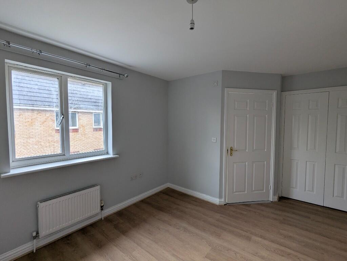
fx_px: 161
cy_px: 130
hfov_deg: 94.4
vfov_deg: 78.2
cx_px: 174
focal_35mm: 16
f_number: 2.2
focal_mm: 2.35
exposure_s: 1/67.3
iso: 48
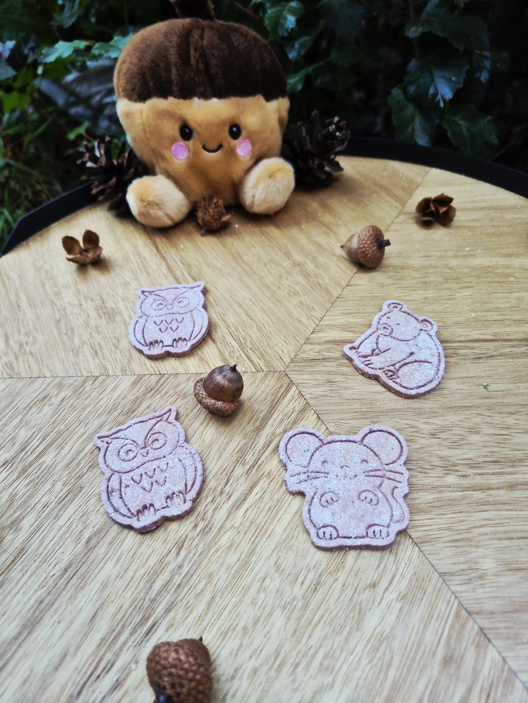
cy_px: 352
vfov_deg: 73.9
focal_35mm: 23
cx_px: 264
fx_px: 468
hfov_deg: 58.9
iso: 160
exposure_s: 1/180
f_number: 1.8
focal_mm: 5.4
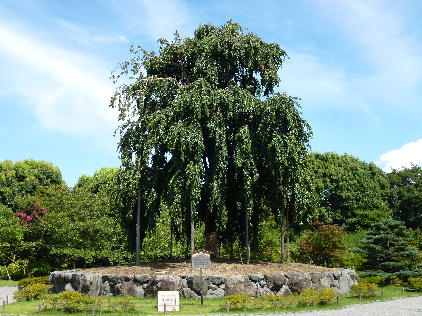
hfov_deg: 42.1
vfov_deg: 32.2
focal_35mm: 45
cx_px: 211
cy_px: 158
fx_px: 549
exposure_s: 1/500
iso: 100
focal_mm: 8
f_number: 4
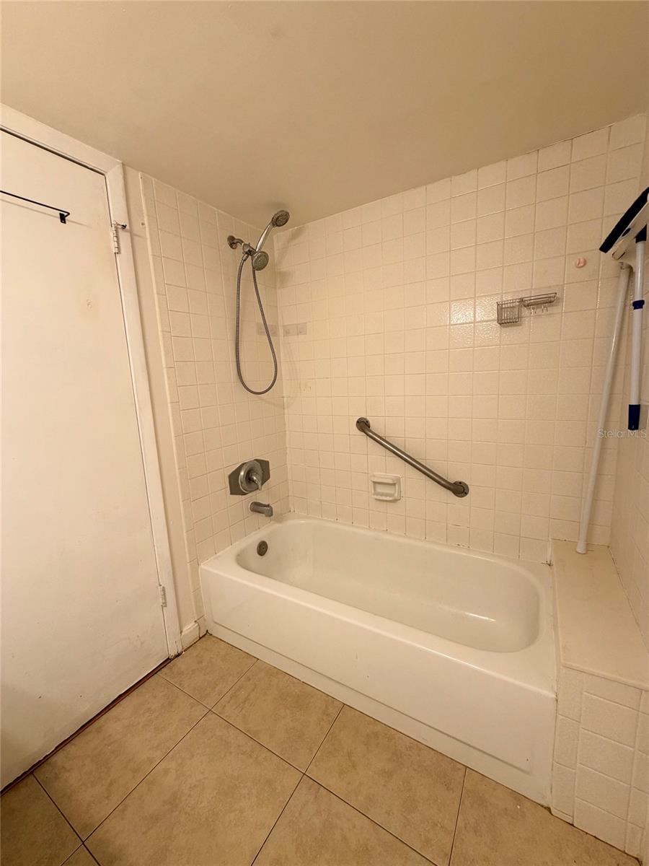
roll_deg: +3.0
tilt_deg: -8.1
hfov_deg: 85.7
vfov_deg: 102.1
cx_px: 324
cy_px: 433
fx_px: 350
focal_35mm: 14
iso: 125
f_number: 2.2
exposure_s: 1/120
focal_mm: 2.22
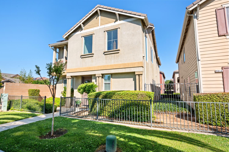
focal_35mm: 19
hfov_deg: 86.9
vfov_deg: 64.5
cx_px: 114
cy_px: 76
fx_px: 121
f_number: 9
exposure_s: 1/160
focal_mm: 19
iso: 250
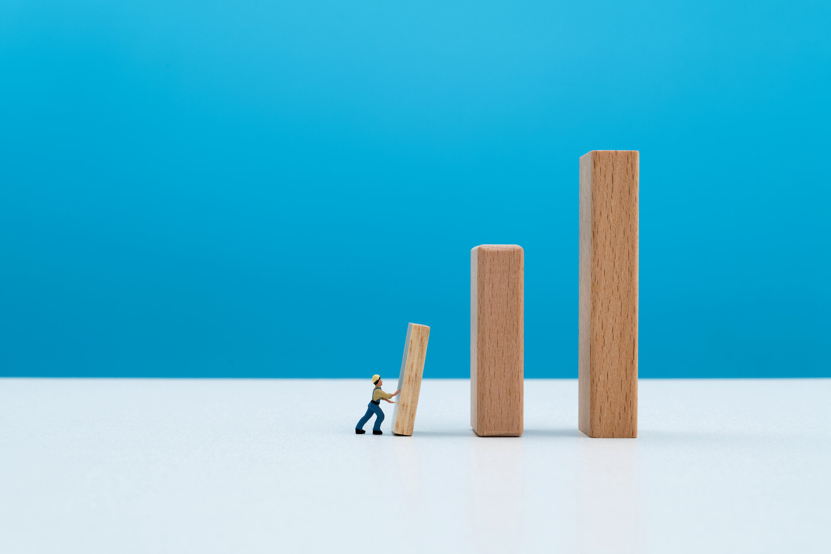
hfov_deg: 33.4
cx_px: 416
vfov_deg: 22.6
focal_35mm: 60
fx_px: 1385
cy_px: 277
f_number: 14
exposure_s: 1/125
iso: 100
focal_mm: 60
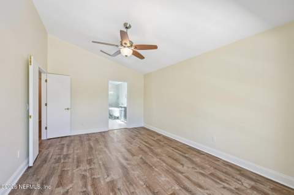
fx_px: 114
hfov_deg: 104.3
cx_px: 147
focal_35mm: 14
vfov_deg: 81.1
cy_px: 98
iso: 180
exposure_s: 1/15
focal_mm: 14
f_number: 8
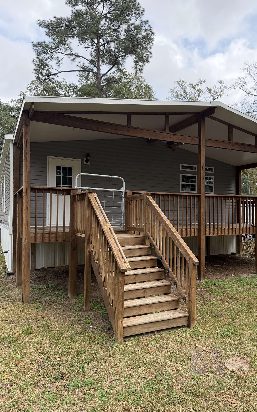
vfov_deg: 70.4
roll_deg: -1.0
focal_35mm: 26
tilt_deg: +1.8
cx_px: 152
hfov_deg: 47.4
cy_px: 209
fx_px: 291
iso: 100
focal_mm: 6.76
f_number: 1.78
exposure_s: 1/1812
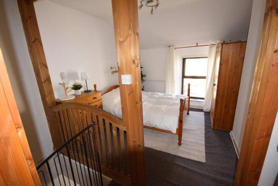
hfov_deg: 100.4
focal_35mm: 15
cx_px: 139
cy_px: 93
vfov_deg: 77.4
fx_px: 116
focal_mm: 10
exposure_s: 1/125
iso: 800
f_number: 5.6
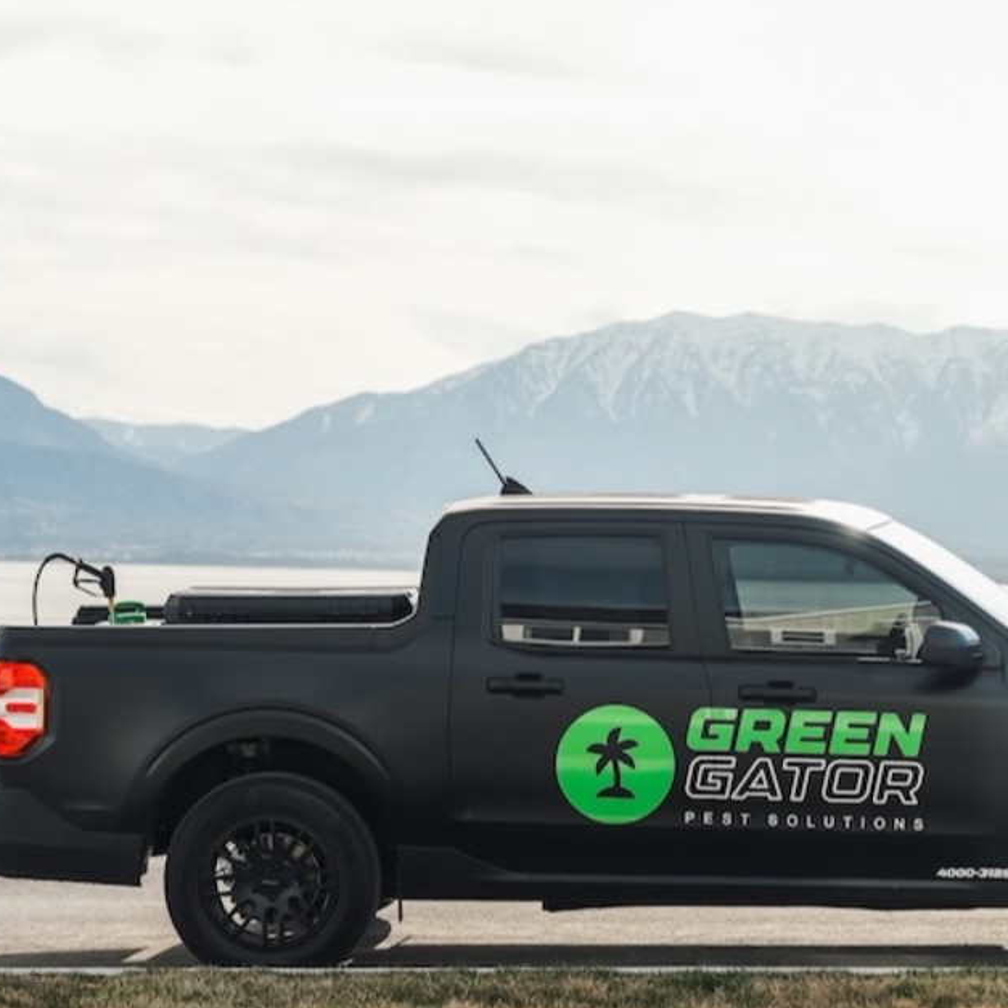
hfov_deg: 16.7
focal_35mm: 104
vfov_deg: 16.7
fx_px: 3426
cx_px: 699
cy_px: 633
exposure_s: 1/200
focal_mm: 48
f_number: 2.8
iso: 200
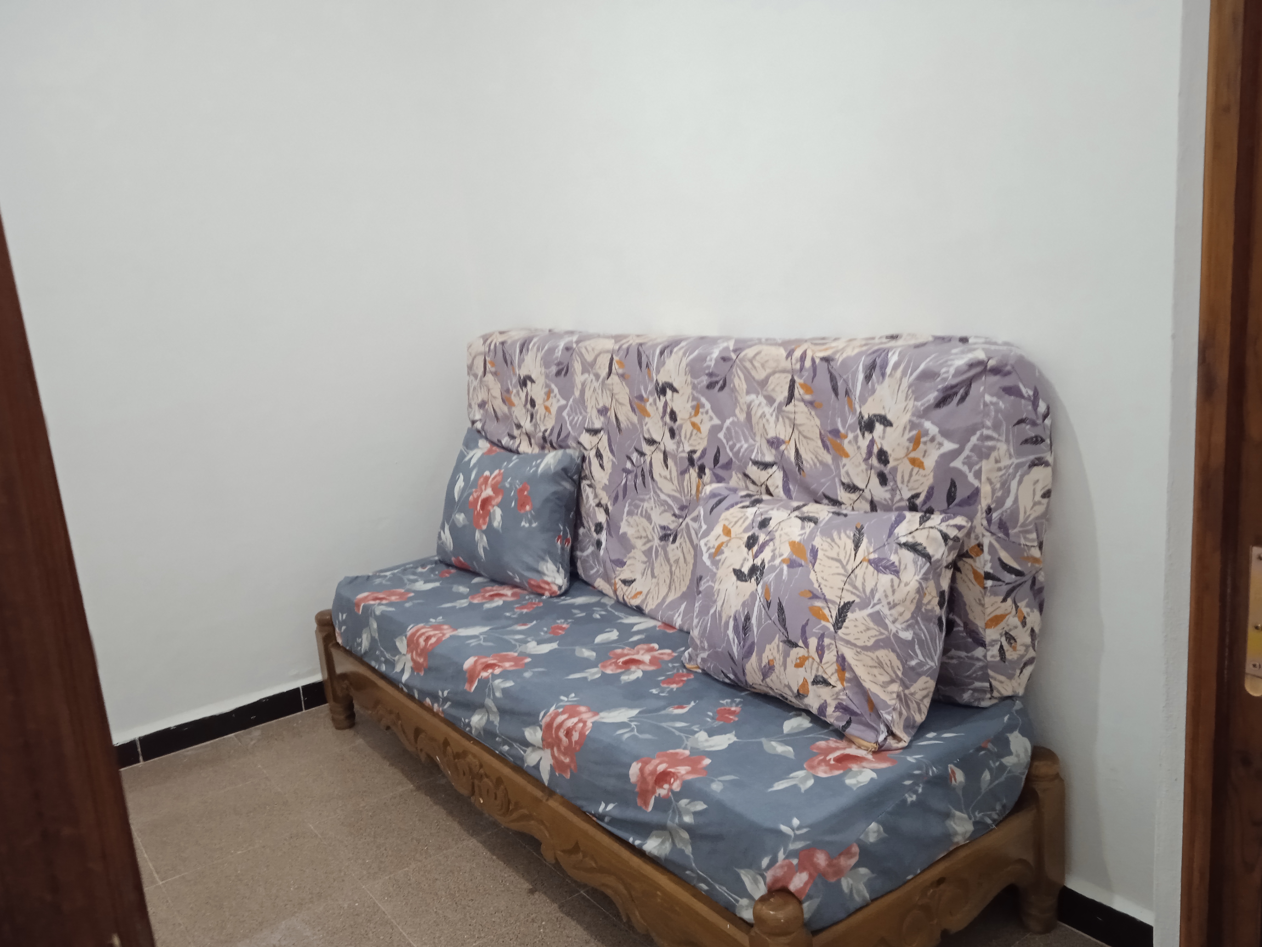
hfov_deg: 63.4
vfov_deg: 49.7
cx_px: 631
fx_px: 1021
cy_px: 474
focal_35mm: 28
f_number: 2.2
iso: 639
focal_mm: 3.43
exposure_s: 1/25
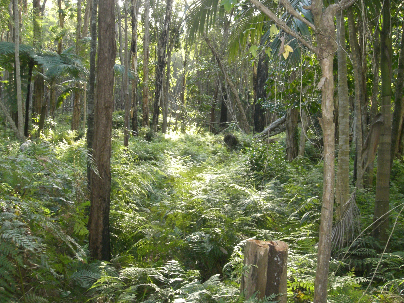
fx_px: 443
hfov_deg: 49.0
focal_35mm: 38
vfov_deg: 37.7
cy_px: 152
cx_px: 202
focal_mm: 6.3
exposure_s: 1/60
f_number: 4.4
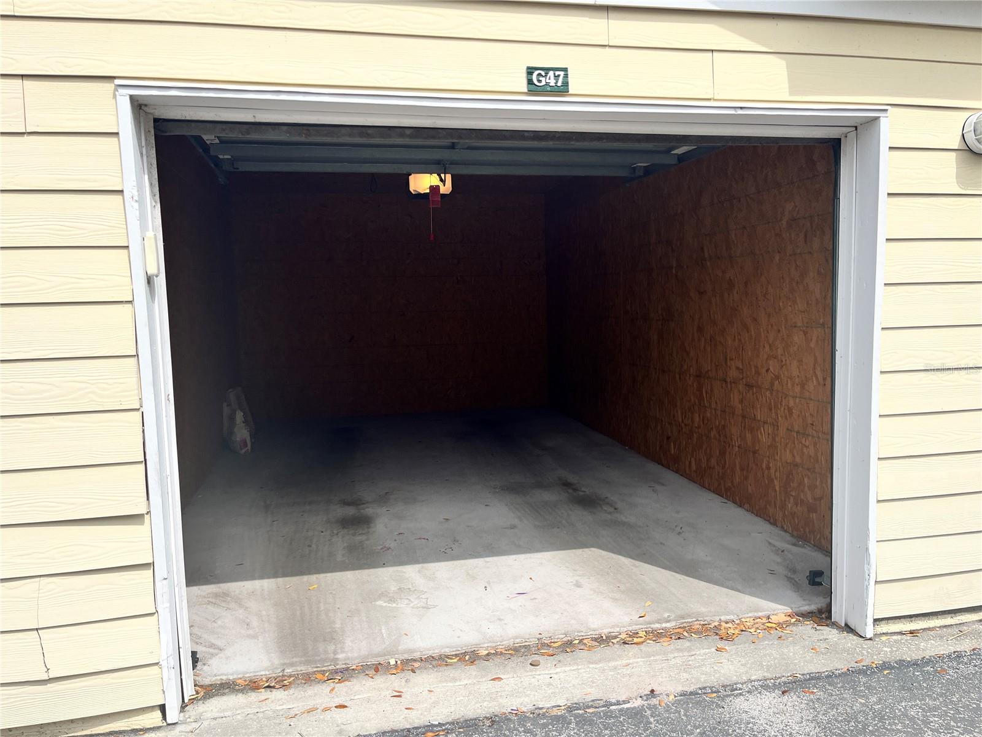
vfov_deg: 53.1
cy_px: 368
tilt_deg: -4.7
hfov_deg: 67.3
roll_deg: +0.9
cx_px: 491
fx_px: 738
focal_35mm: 26
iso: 50
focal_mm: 5.1
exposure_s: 1/2410
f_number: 1.6
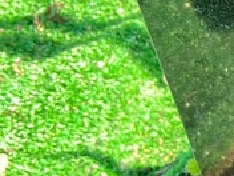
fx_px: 798
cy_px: 109
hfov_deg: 13.7
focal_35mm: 118
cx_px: 495
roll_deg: +1.9
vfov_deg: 12.5
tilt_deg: -39.2
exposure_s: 1/227
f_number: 1.5
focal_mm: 5.7
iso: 50
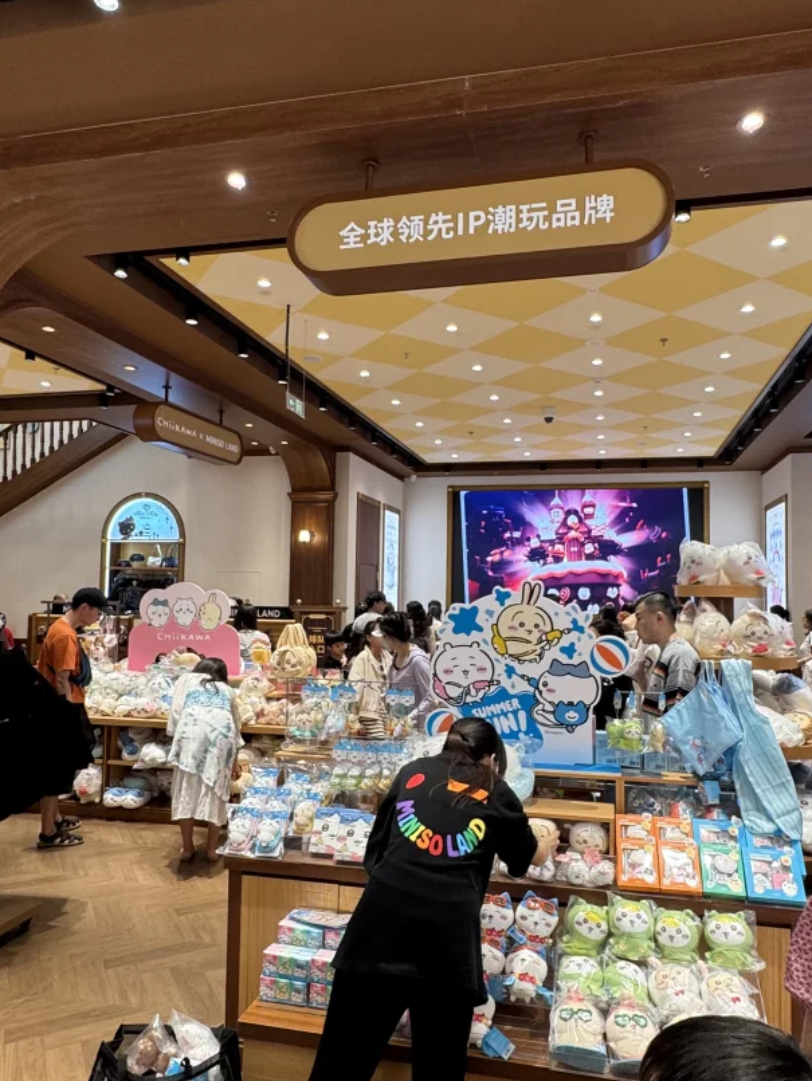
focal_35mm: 25
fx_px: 781
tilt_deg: +3.7
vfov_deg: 69.4
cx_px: 429
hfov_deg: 54.9
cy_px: 557
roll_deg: -0.6
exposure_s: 1/99
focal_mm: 2.22
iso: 100
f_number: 2.2
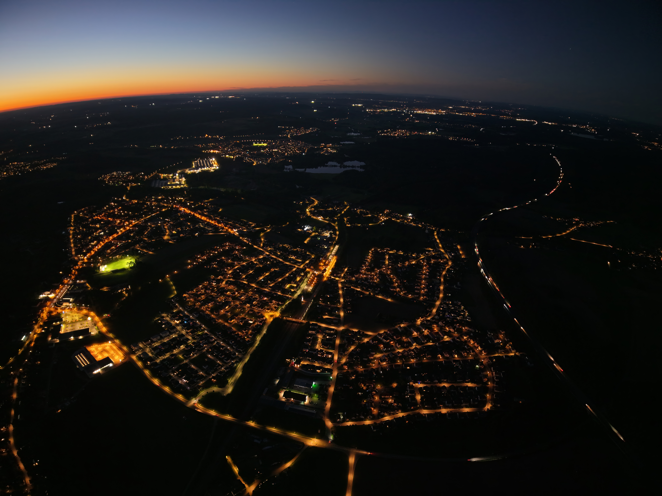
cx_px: 331
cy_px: 248
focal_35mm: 24
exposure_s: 1/5
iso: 1780
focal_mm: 6.5
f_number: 1.8
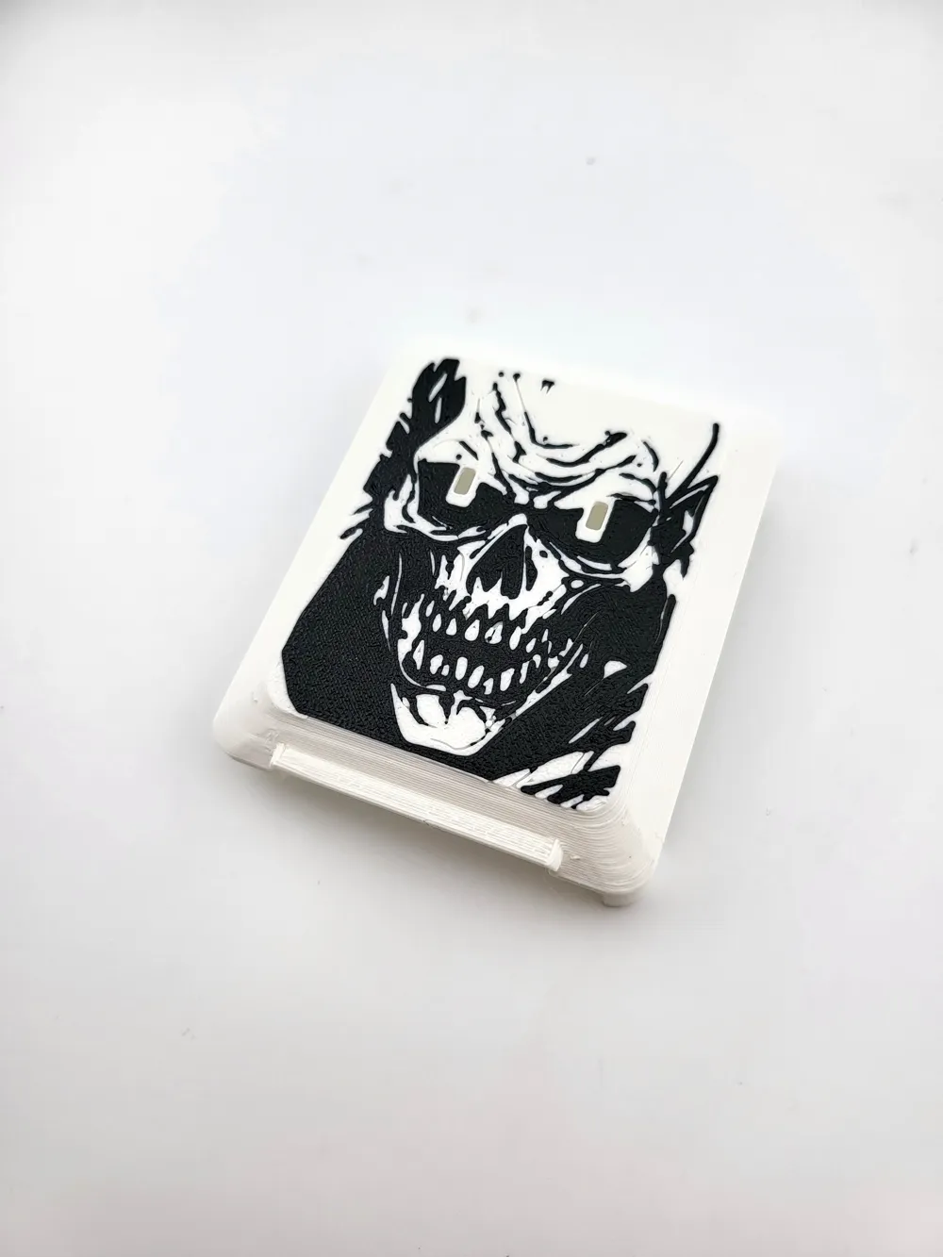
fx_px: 872
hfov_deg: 56.8
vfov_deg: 71.6
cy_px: 628
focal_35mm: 24
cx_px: 472
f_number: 1.8
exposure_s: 1/1111
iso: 40
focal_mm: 5
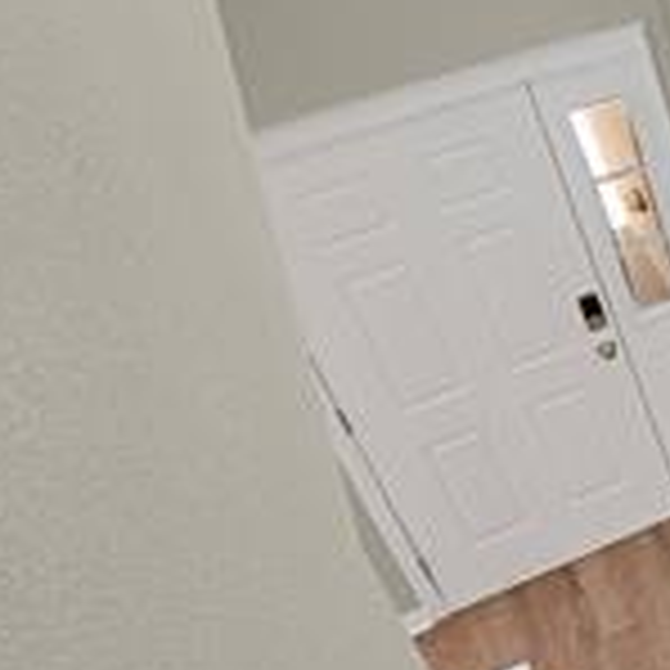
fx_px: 1358
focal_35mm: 62
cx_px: 1268
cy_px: 180
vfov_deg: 27.4
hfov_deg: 19.3
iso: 250
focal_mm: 17
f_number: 8
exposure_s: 1
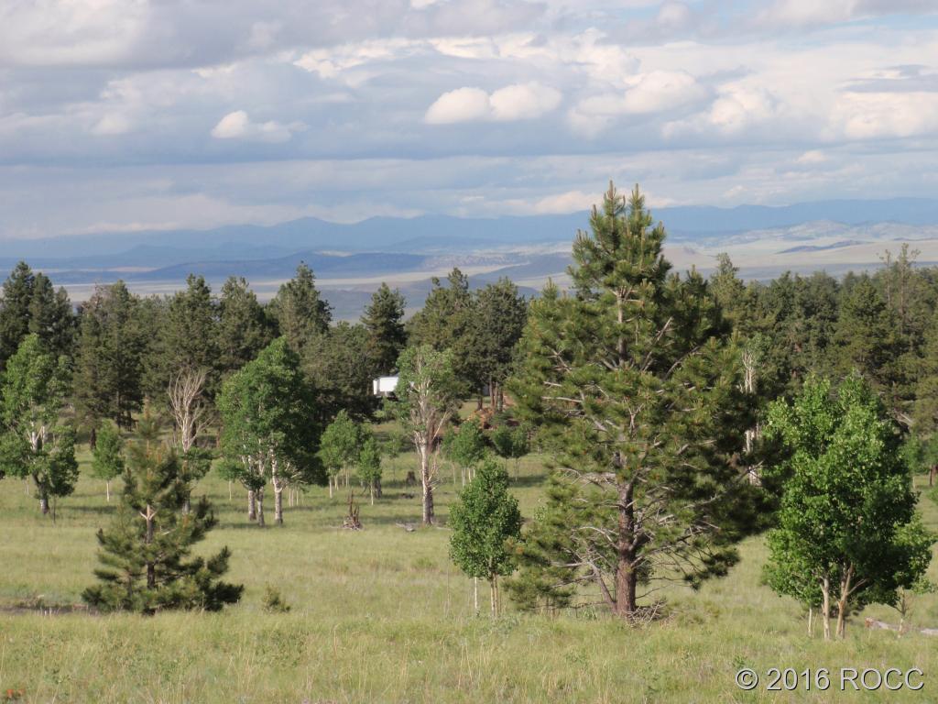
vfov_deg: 14.5
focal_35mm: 102
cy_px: 352
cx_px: 469
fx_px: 2764
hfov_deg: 19.3
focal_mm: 18.2
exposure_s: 1/320
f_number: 5.1
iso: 64
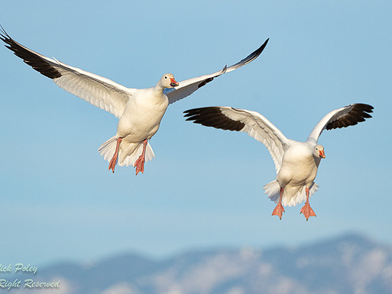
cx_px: 193
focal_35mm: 652
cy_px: 147
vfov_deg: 2.3
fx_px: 7385
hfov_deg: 3.0
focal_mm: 400
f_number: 8
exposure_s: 1/2500
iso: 800
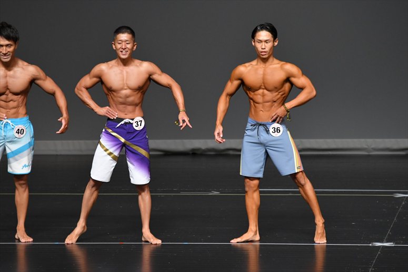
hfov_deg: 6.5
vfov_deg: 4.4
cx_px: 204
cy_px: 136
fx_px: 3568
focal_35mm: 315
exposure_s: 1/400
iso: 2200
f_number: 5.6
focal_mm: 210
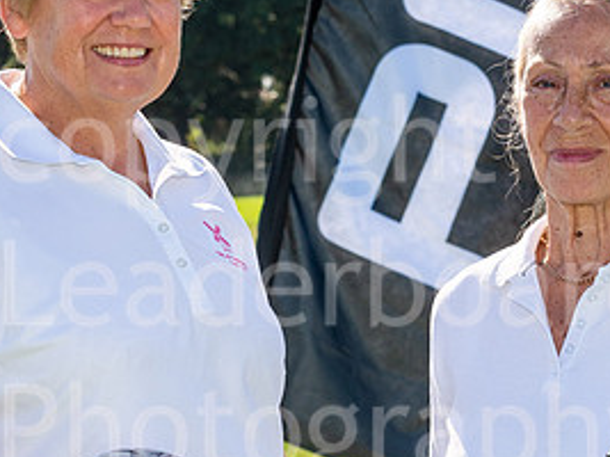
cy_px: 381
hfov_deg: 9.4
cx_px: 427
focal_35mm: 210
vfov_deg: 7.1
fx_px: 3699
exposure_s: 1/250
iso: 200
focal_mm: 70
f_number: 9
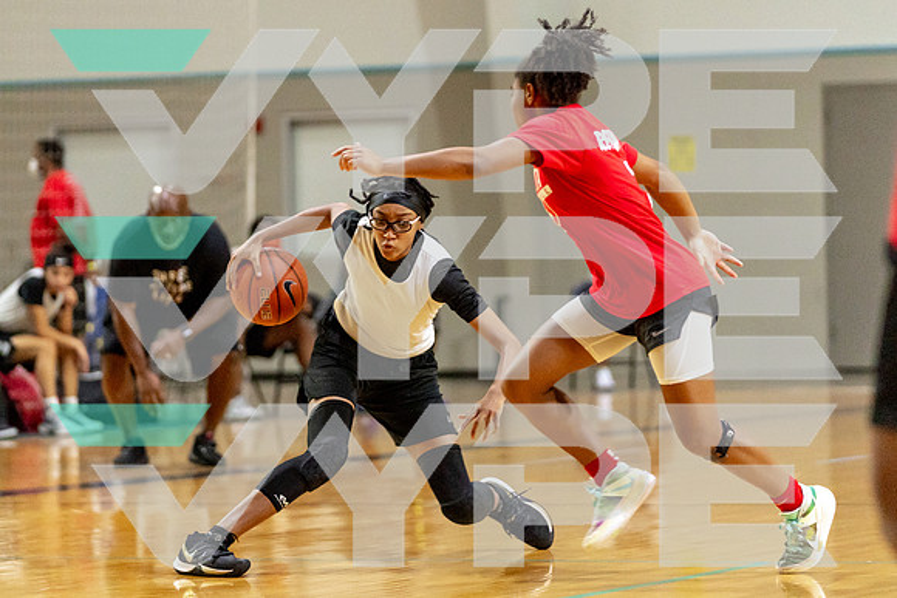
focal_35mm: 190
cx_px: 413
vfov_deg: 7.2
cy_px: 277
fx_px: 4744
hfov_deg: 10.8
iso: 2500
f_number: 2.8
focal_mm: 138
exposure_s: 1/800
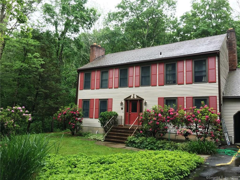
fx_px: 201
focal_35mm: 29
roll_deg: -2.5
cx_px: 120
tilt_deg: +7.4
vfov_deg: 48.2
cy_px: 90
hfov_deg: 61.7
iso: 32
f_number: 2.2
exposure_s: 1/120
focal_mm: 4.15
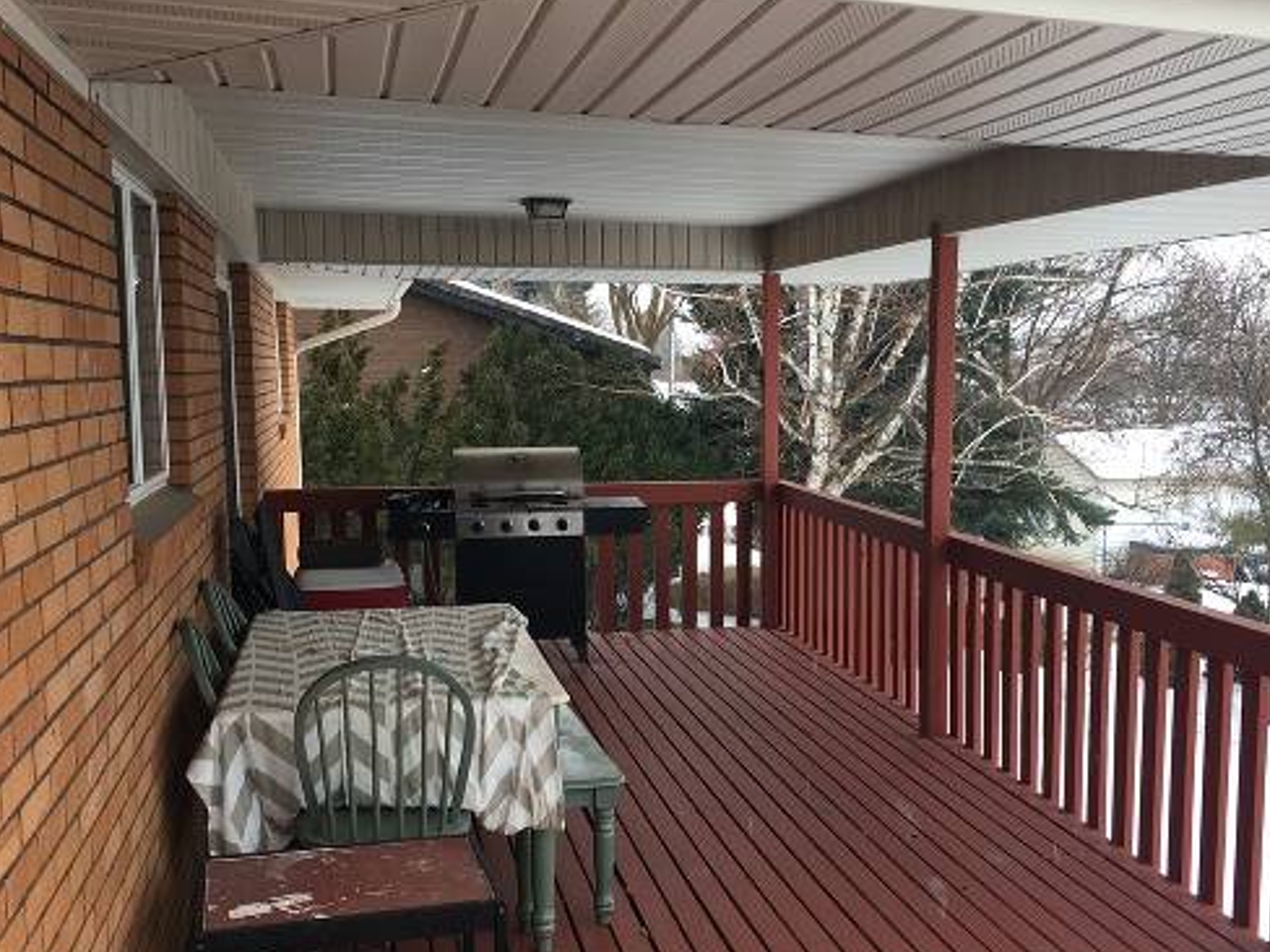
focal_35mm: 38
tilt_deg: -8.4
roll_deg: -0.9
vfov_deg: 37.6
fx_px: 1394
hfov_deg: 48.8
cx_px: 734
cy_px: 567
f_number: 2.2
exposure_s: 1/120
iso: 25
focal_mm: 4.15
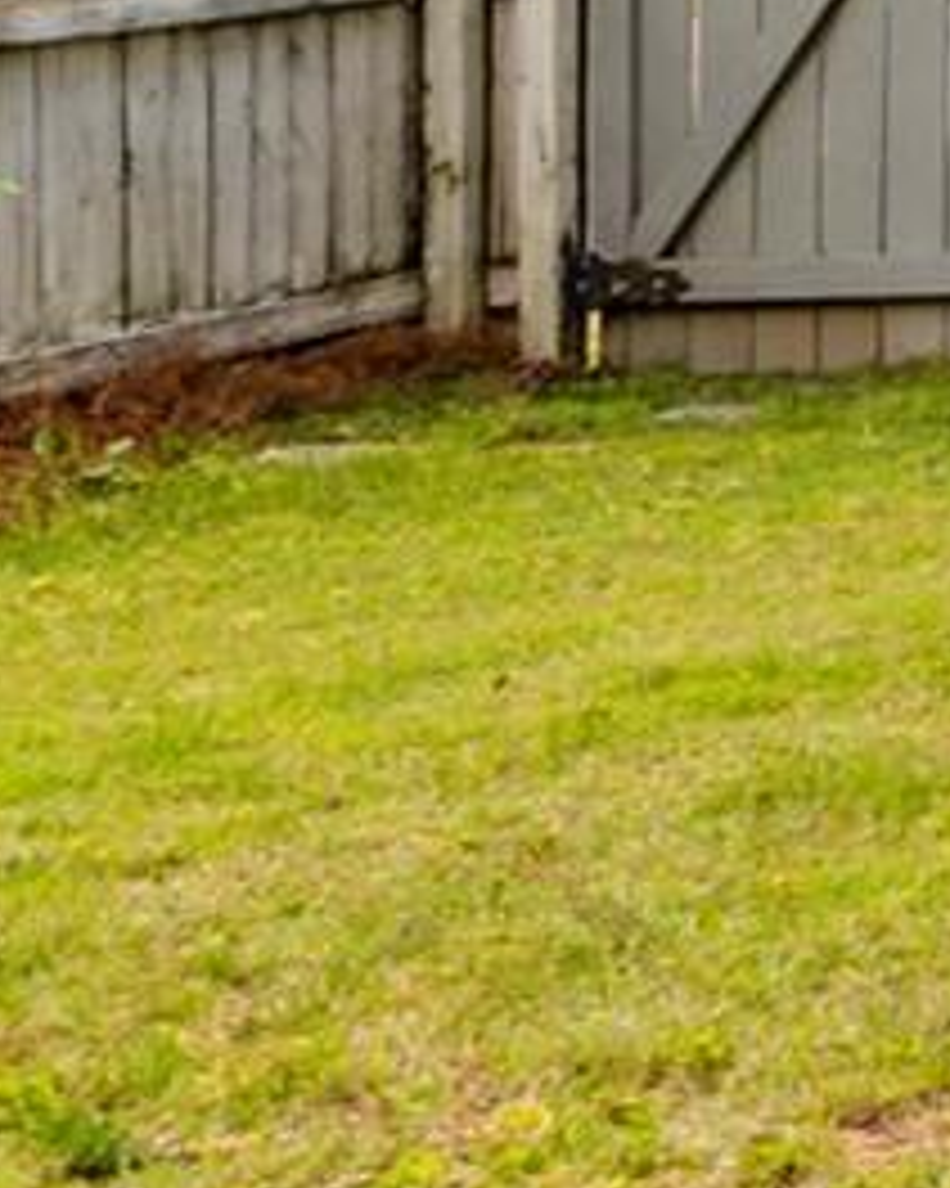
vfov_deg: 10.8
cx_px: 3566
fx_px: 6154
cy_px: -295
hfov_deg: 7.1
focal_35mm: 175
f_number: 8
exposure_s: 1/20
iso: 100
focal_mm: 24
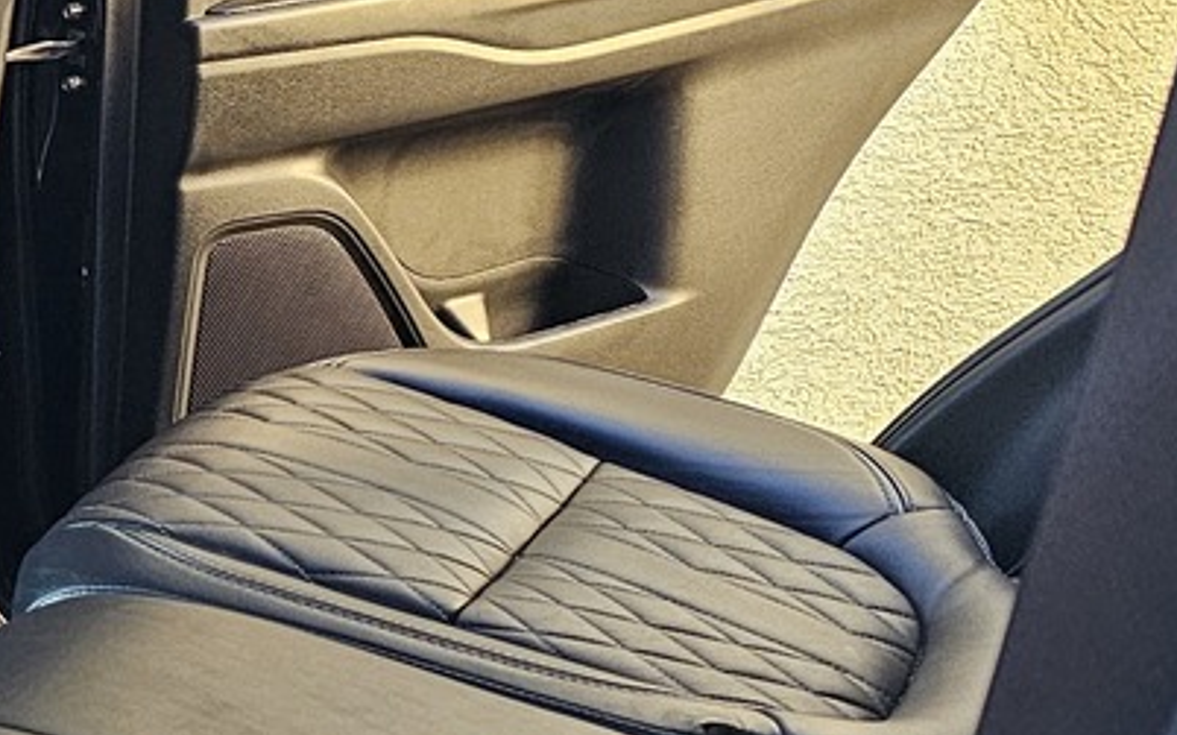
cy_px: 474
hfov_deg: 17.9
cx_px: -832
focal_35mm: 97
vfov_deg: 13.5
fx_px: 3111
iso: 320
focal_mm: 6.3
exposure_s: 1/100
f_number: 1.7
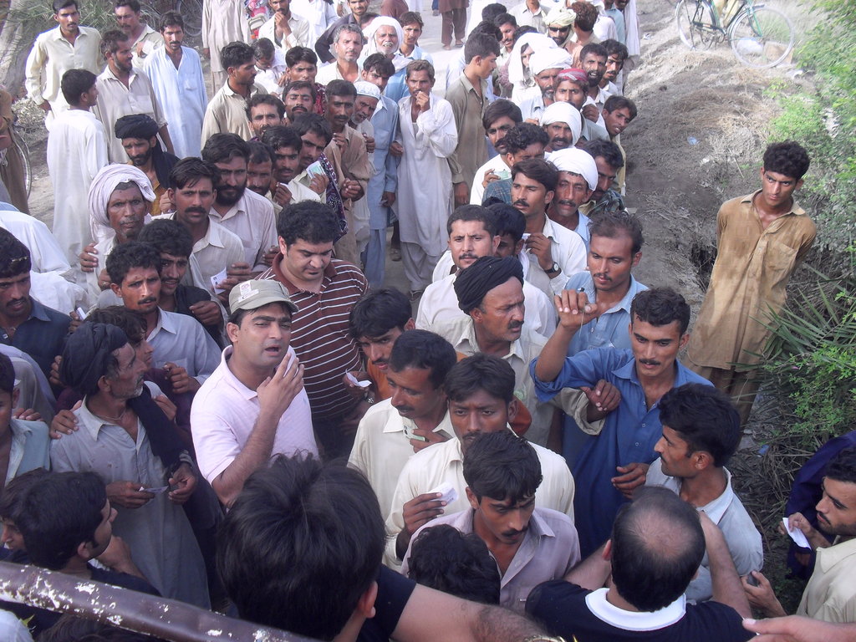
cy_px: 321
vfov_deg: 40.7
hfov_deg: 52.6
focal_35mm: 35
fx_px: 865
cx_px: 428
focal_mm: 6.3
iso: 100
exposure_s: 1/250
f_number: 3.2
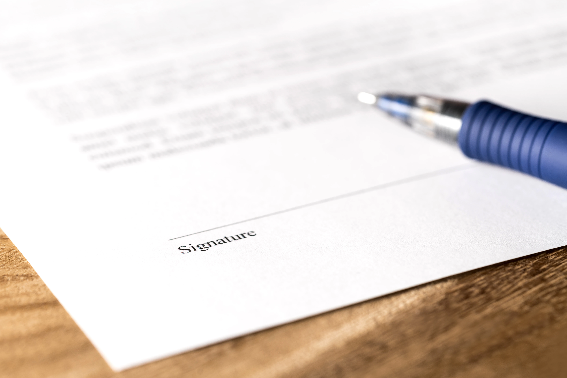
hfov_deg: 22.6
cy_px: 189
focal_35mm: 90
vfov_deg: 15.2
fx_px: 1418
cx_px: 284
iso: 100
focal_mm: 90
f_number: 5.6
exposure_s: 1/13
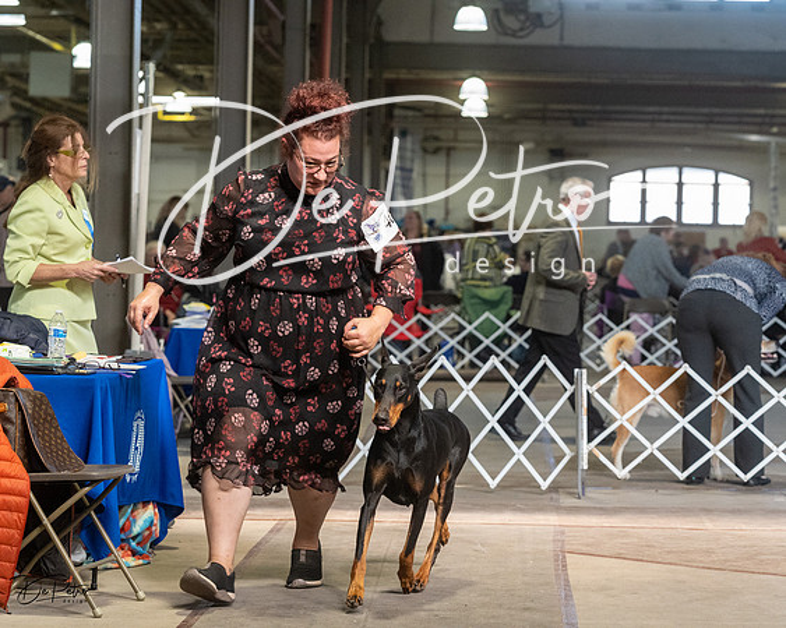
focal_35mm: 113
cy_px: 314
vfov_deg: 13.7
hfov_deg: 17.1
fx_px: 2619
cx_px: 393
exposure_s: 1/400
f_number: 5
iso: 6400
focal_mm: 100
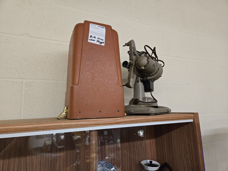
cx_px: 114
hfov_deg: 73.9
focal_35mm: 23
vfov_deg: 58.9
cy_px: 86
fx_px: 151
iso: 640
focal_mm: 5.4
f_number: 1.8
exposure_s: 1/120
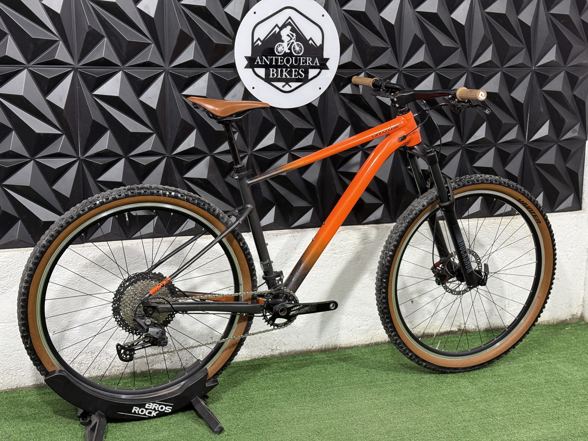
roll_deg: -2.2
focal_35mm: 48
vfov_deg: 30.3
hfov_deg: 39.7
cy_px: 220
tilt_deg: -13.4
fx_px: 815
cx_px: 294
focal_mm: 6.76
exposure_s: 1/60
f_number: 1.78
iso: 125
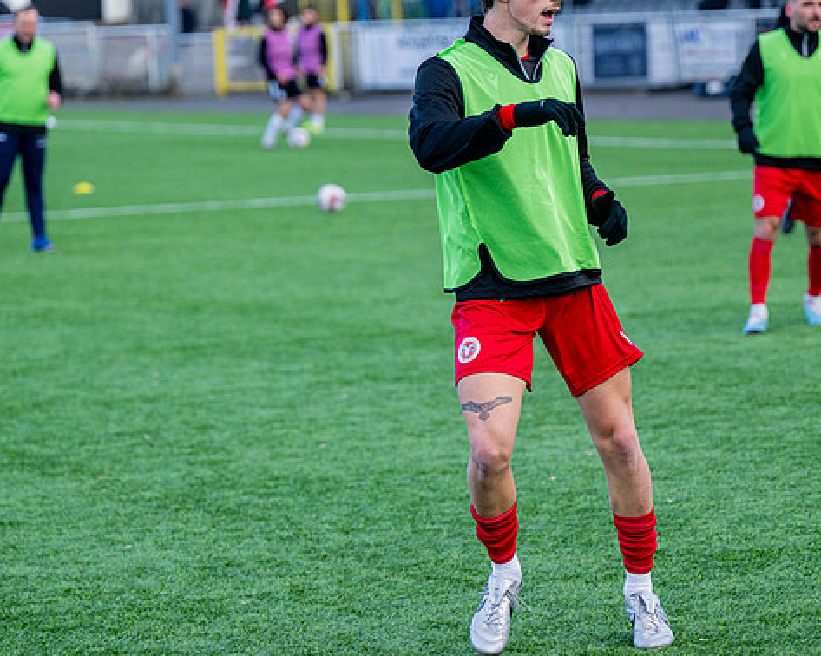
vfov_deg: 8.5
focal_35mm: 181
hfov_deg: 10.7
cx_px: 476
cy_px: 288
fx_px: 4396
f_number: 4
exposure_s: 1/1000
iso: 1000
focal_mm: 135
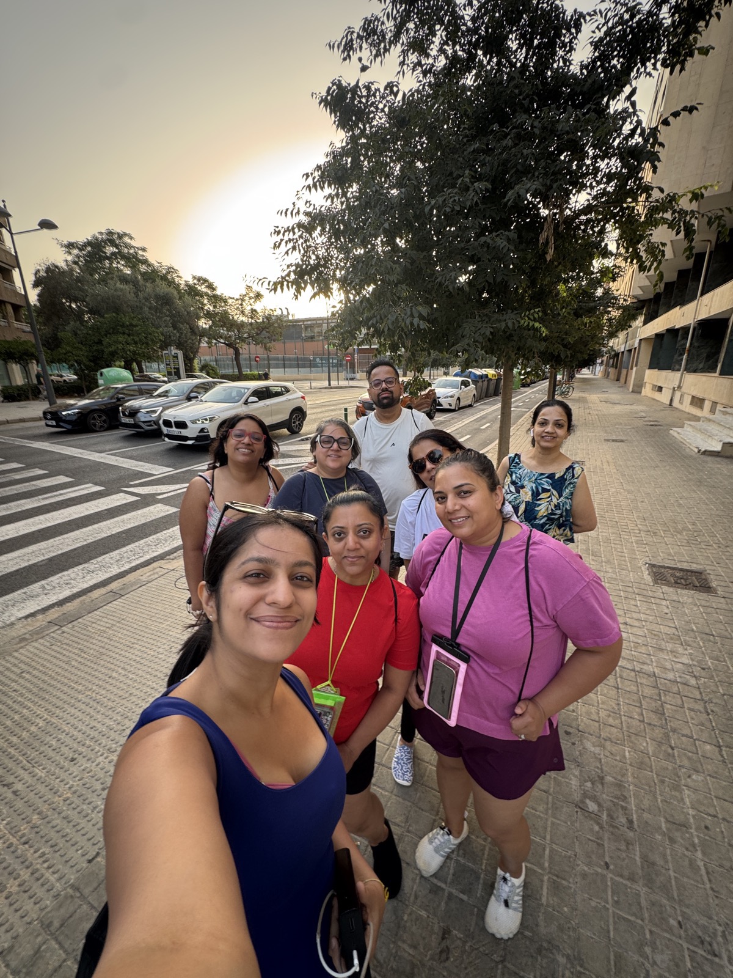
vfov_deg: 102.1
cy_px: 489
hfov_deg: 85.7
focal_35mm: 14
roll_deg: +2.8
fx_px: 395
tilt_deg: -15.0
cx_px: 366
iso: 64
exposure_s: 1/99
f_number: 2.2
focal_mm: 2.22
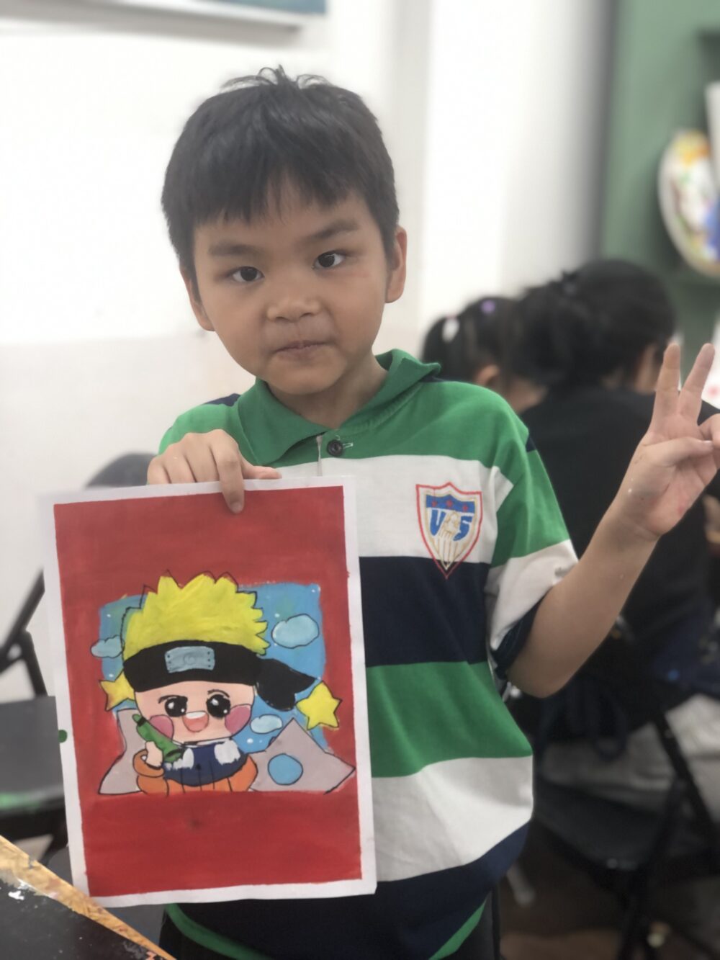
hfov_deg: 25.7
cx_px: 360
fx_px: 1581
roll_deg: -1.5
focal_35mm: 57
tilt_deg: -11.1
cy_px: 480
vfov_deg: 33.8
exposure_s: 1/33
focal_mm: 6.6
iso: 50
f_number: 2.8
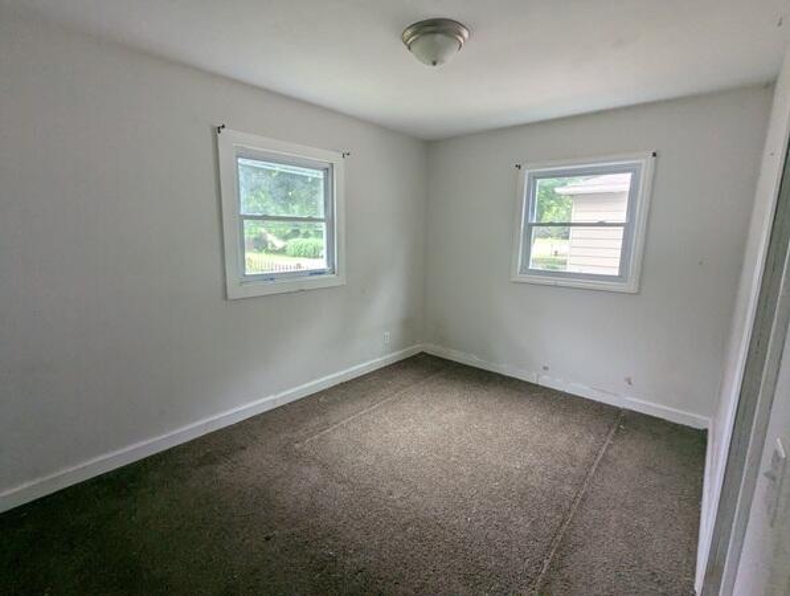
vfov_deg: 78.3
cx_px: 395
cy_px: 298
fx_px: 366
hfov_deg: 94.4
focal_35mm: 16
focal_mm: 2.35
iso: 115
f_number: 2.2
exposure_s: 1/184
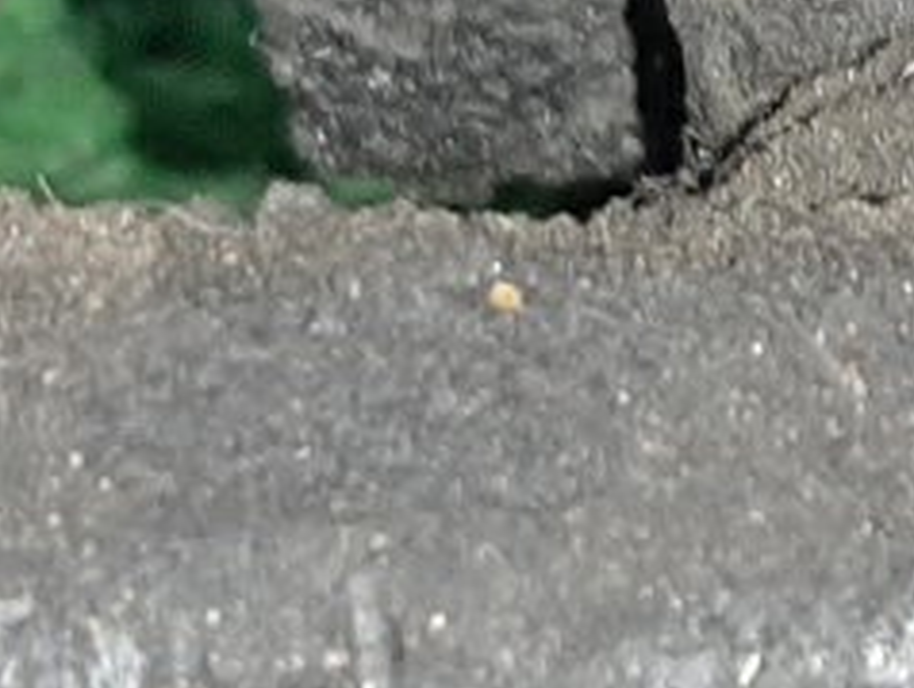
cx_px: 1068
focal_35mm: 157
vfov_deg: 9.5
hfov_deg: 12.3
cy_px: 430
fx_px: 4150
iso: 151
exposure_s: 1/50
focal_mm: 3.93
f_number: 1.7
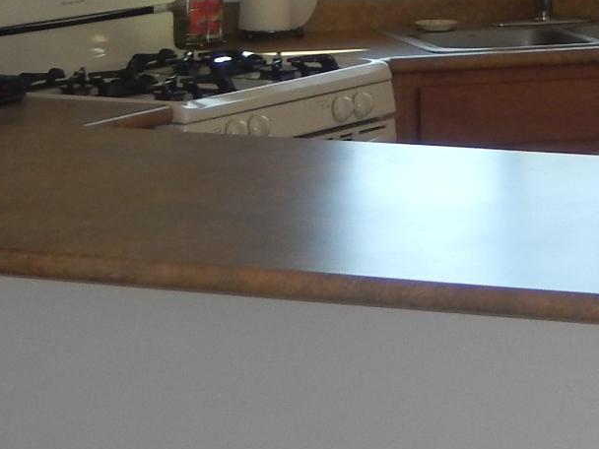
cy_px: -206
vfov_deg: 9.2
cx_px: 691
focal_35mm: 158
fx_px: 2734
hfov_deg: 12.3
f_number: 4
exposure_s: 1/60
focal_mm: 6.5
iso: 125
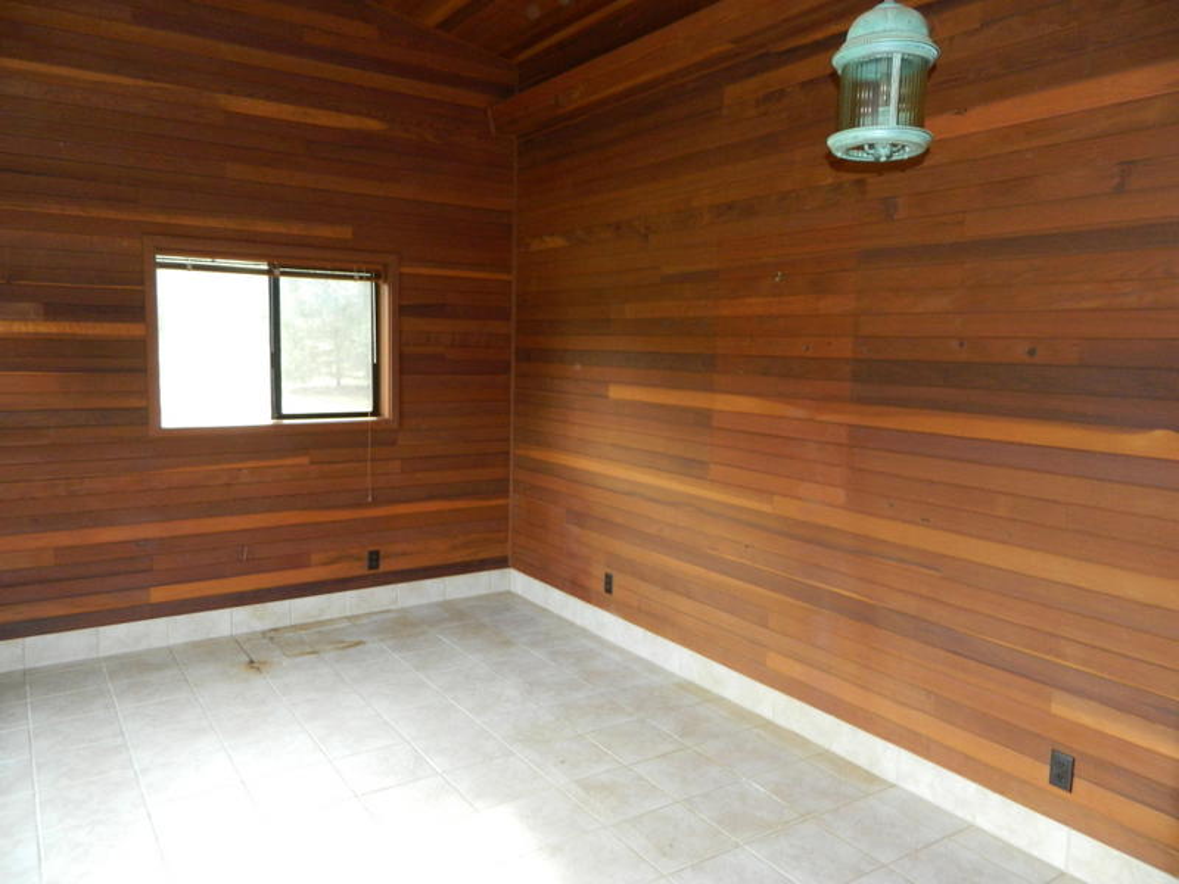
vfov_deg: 54.9
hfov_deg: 69.4
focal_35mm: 25
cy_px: 442
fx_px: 851
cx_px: 590
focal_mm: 4.5
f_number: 3.1
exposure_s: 1/30
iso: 250
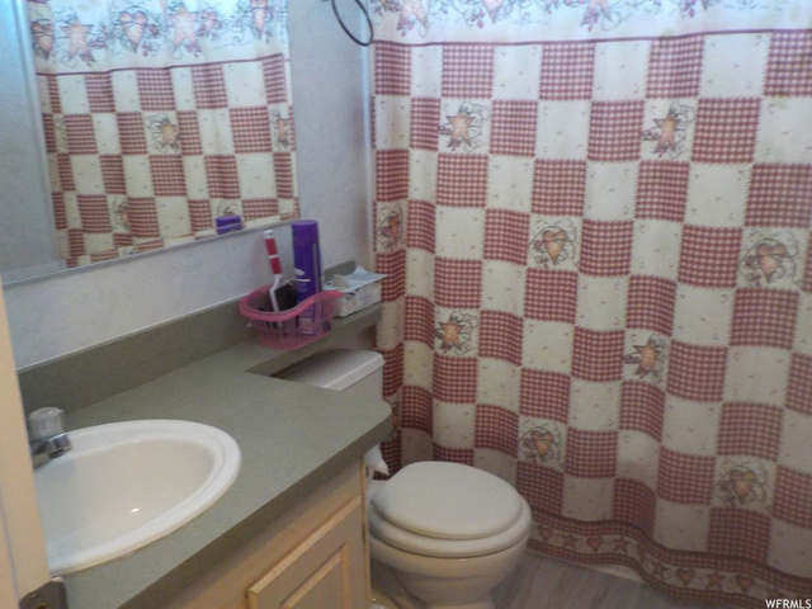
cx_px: 406
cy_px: 304
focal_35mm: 30
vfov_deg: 46.8
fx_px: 704
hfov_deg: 60.0
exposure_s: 1/13
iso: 400
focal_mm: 4.1
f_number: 3.3
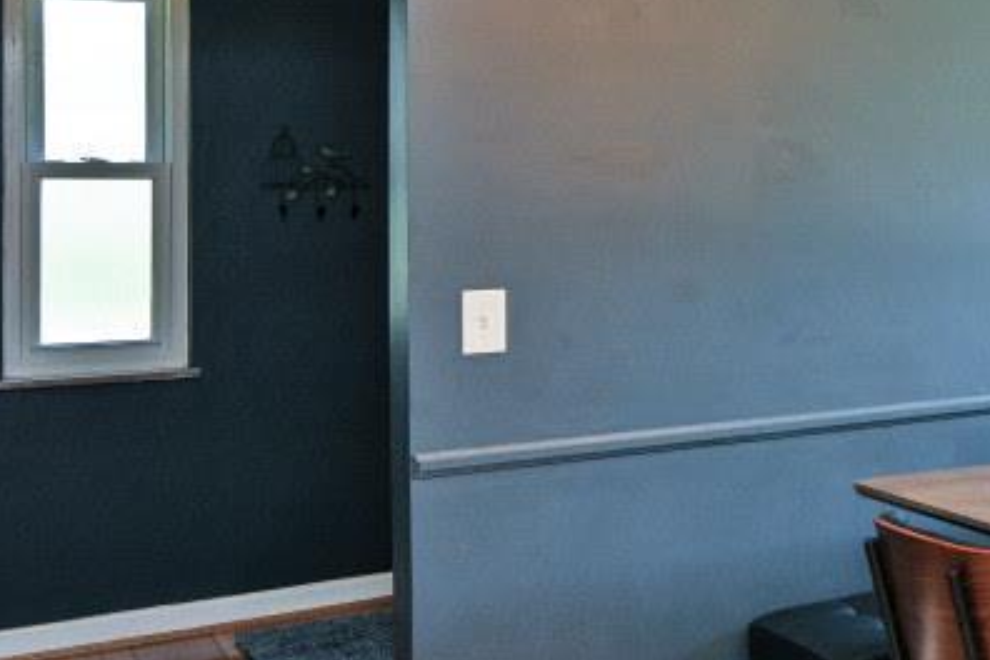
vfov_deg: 25.3
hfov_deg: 31.5
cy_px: 192
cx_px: 1188
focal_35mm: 53
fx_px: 1457
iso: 200
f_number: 4.5
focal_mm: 14
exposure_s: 1/60
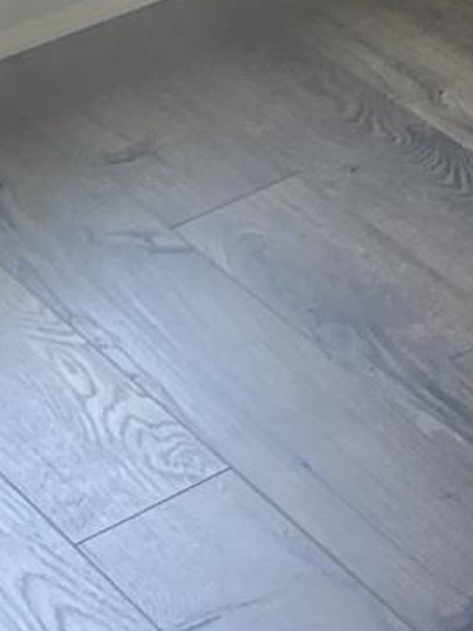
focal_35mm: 165
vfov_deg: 10.0
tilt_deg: -6.1
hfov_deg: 8.3
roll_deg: +0.9
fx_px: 3008
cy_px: -1048
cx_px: 1132
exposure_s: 1/121
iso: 80
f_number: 1.6
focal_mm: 5.1
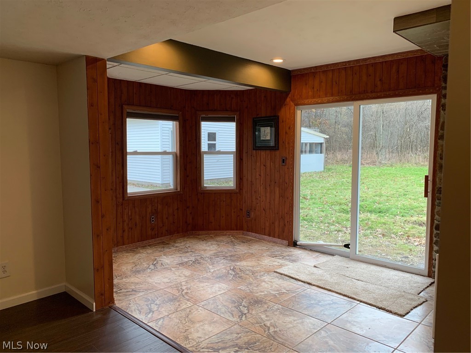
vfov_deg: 53.1
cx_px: 236
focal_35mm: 26
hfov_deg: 67.3
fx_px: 354
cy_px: 176
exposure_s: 1/120
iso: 100
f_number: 1.8
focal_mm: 4.25
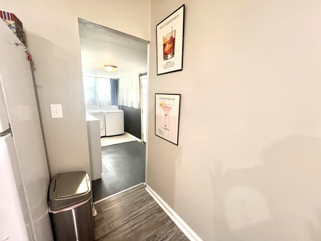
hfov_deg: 106.2
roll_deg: -1.8
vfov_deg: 89.9
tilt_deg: -10.6
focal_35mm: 13
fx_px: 121
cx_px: 160
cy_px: 120
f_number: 1.8
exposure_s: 1/60
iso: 250
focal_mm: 1.57
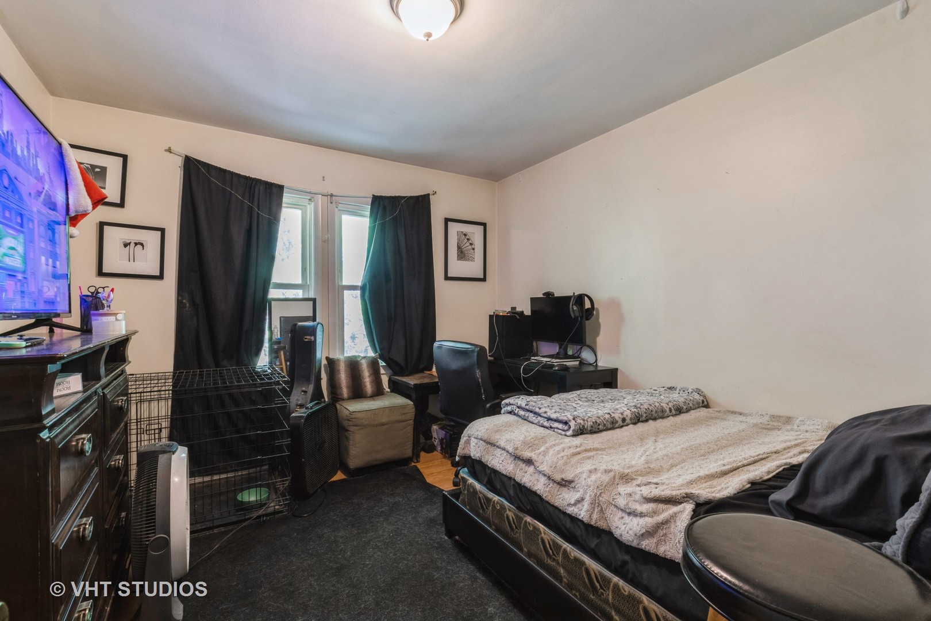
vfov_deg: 77.3
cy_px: 310
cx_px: 466
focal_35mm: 15
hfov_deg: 100.4
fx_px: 388
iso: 200
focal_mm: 10
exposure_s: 1/1.25
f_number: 9
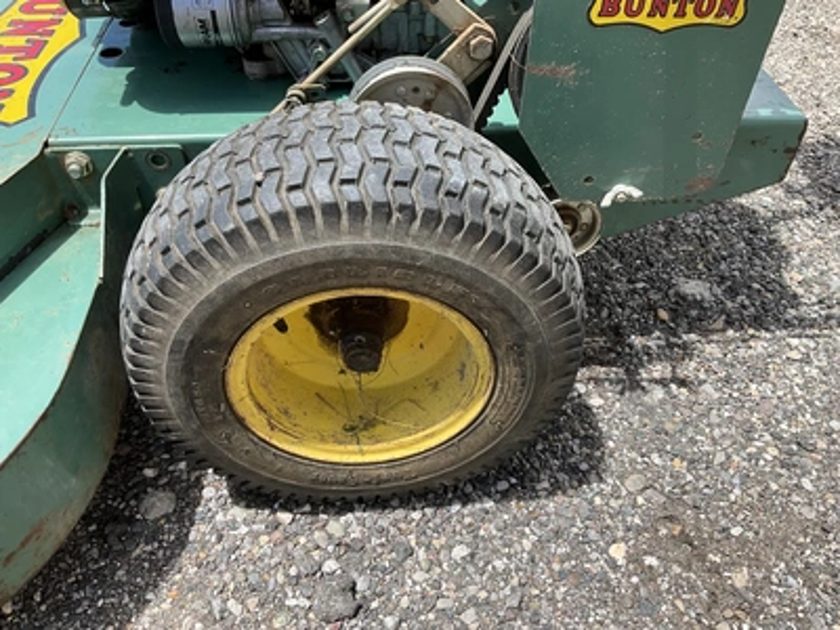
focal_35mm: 29
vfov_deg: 48.2
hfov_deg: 61.7
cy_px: 315
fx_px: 704
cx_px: 420
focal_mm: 3
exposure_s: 1/749
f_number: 1.8
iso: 25
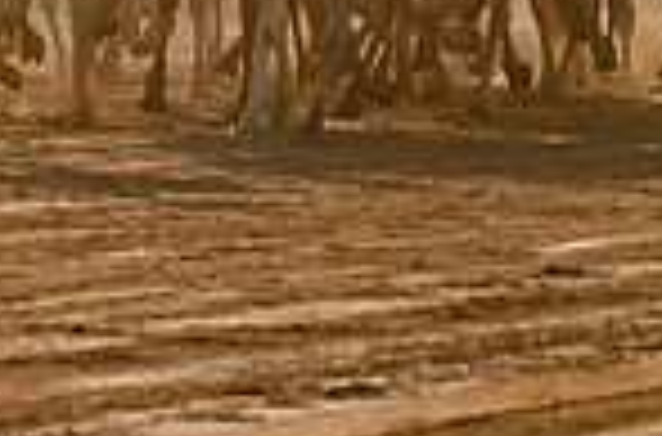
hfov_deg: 2.6
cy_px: -214
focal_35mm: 801
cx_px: 477
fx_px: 14682
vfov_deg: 1.7
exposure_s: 1/5000
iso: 320
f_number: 4
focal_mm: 135
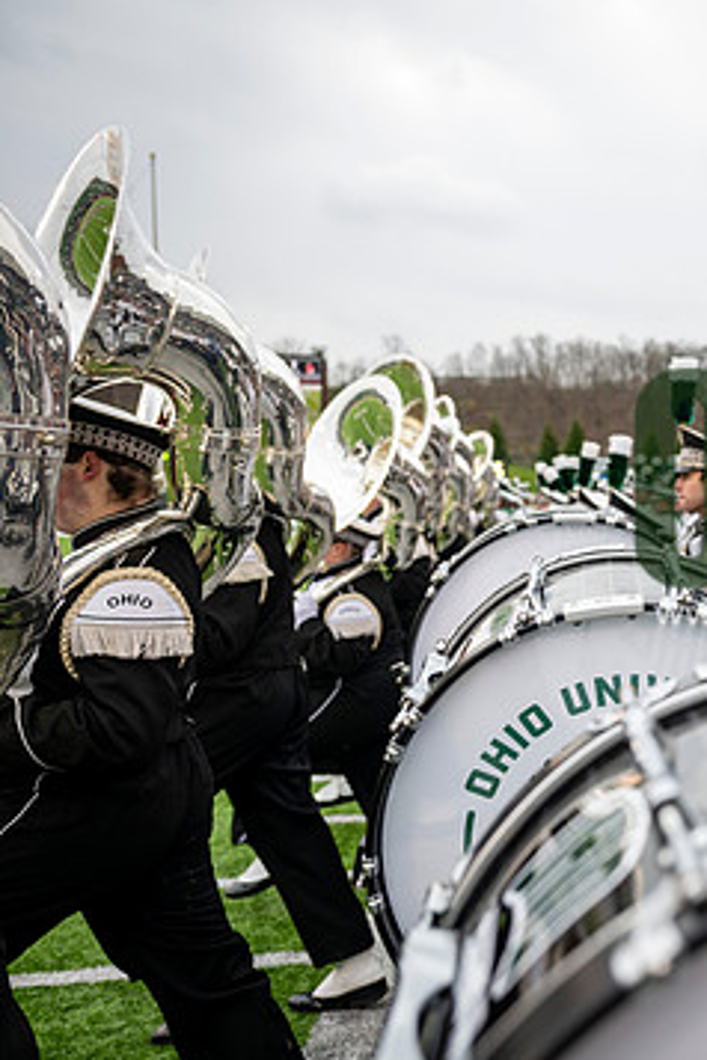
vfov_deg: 49.5
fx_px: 1149
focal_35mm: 39
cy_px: 509
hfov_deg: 29.3
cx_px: 858
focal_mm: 24
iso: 160
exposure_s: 1/500
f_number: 2.8
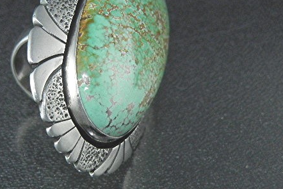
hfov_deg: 17.6
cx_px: 115
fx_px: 912
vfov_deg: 11.8
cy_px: 56
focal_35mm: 116
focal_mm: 13.9
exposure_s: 1/30
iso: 800
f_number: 8.6
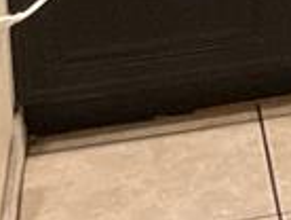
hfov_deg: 7.6
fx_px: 1811
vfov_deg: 6.5
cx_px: 989
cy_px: -368
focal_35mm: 215
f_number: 1.8
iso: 250
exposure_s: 1/40
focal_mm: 3
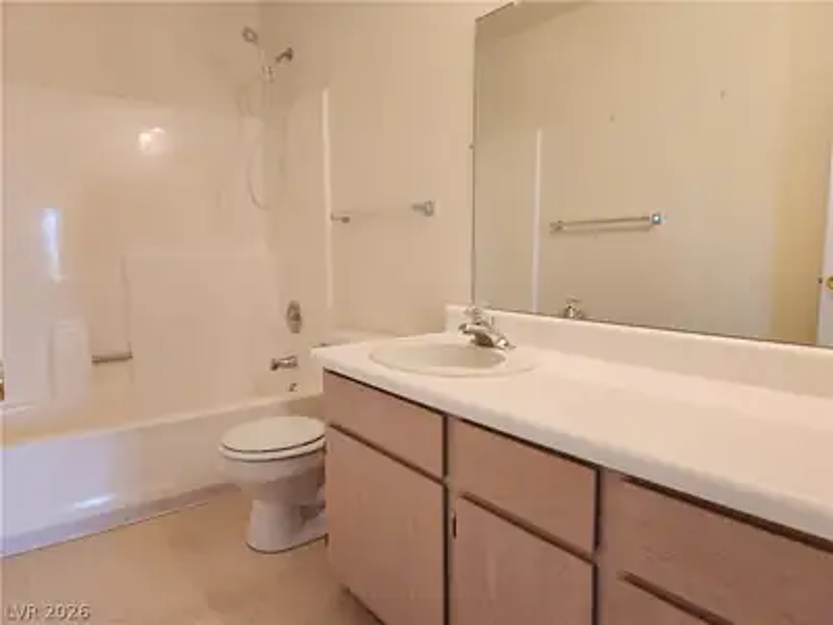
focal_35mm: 23
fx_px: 553
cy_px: 312
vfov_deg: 58.9
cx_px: 416
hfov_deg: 73.9
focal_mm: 5.4
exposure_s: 1/120
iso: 160
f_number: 1.8
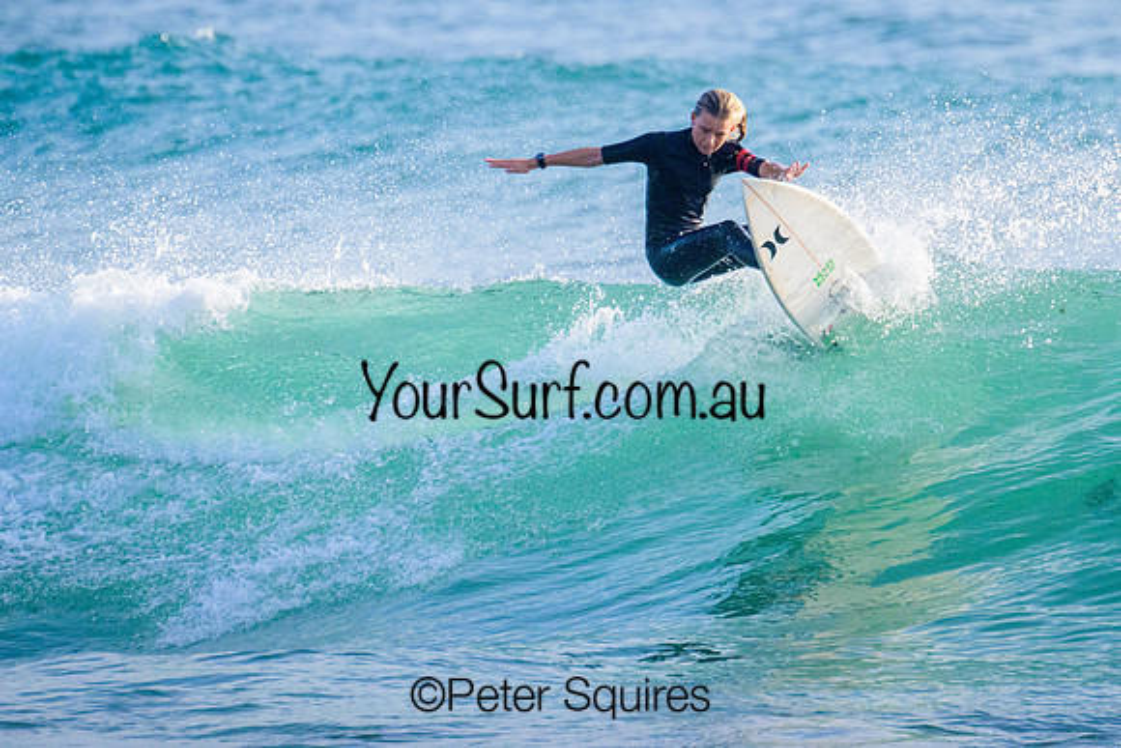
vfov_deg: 1.3
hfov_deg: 1.9
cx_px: 605
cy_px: 301
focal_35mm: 1096
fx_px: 34127
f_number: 13
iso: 2200
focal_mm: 800
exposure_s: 1/2000
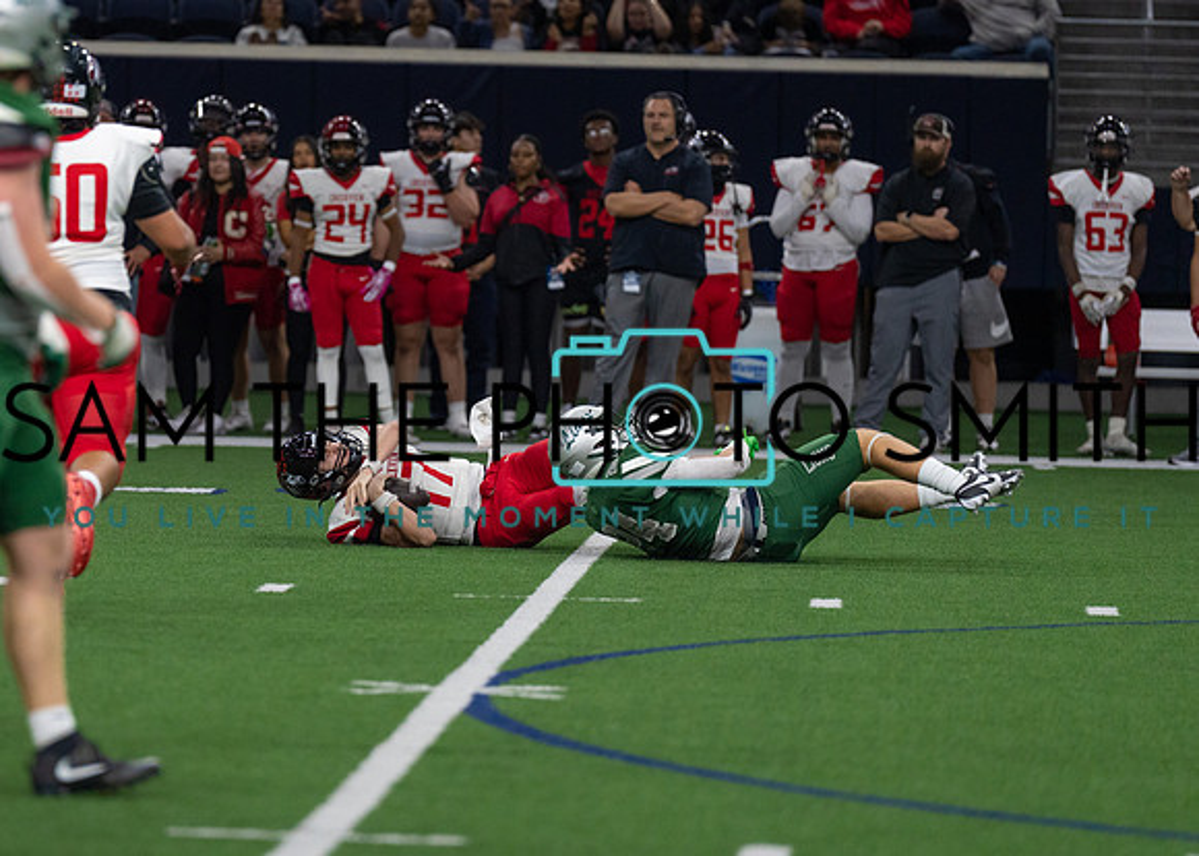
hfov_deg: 7.0
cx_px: 375
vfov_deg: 5.0
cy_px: 351
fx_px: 9825
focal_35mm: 289
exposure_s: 1/1250
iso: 1600
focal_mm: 200
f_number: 2.8
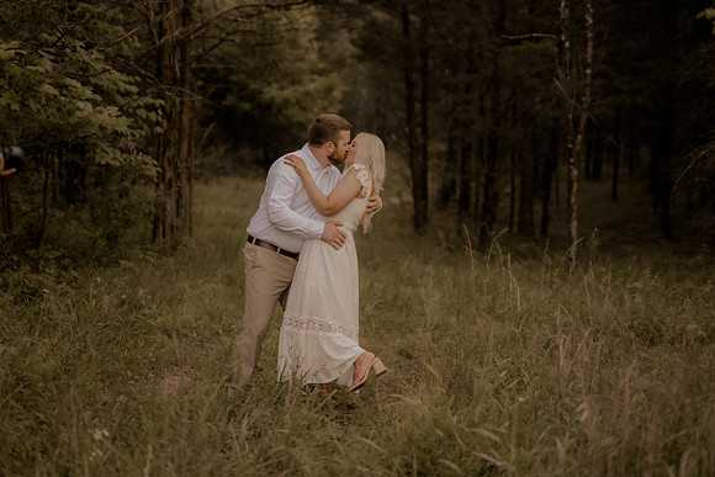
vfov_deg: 27.0
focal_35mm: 50
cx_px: 358
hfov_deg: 39.6
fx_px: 993
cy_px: 238
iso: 200
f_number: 2.2
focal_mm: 50
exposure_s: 1/250
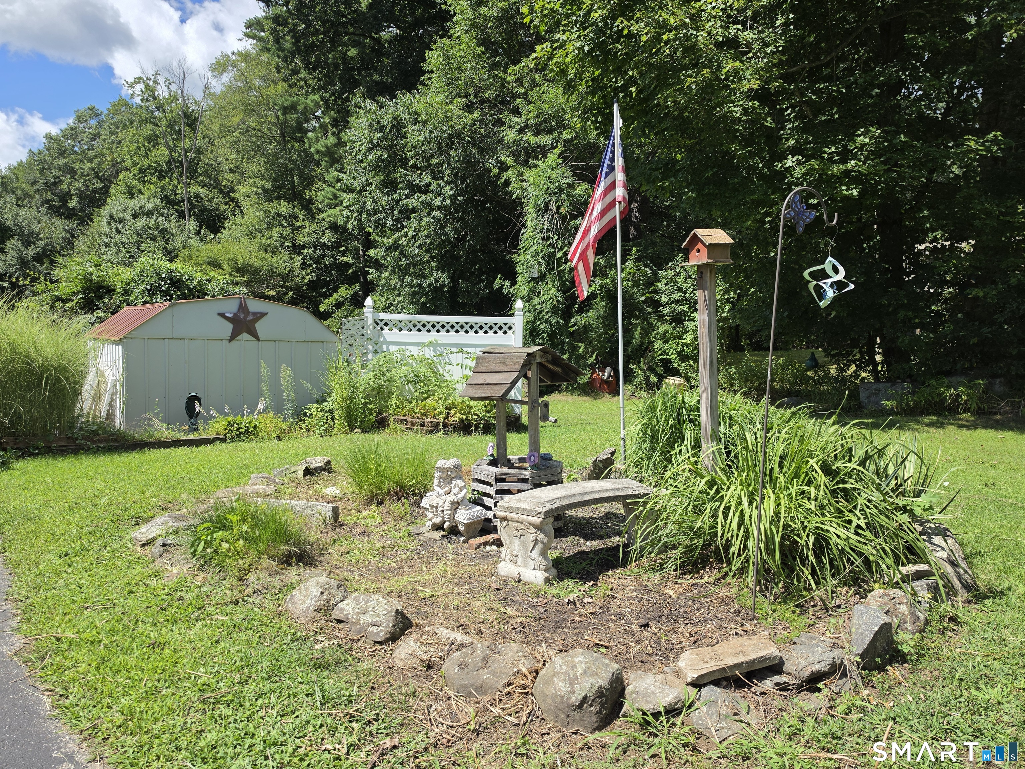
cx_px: 512
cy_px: 384
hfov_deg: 73.9
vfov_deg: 58.9
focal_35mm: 23
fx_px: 681
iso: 64
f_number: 1.4
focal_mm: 6.5
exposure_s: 1/3778
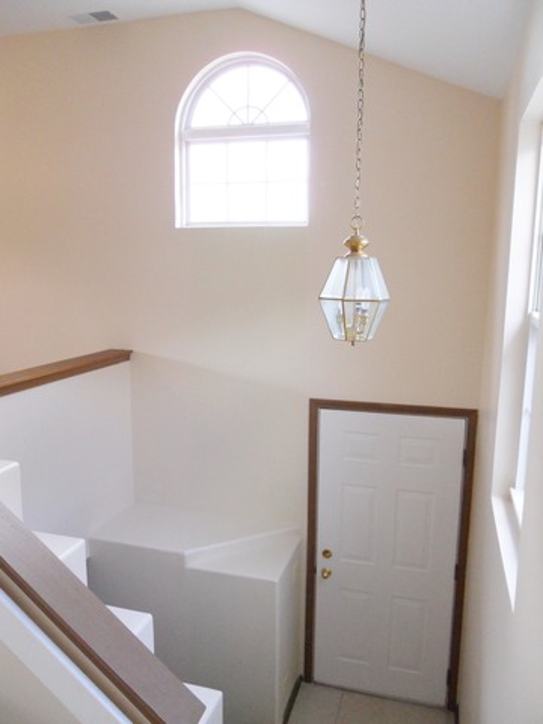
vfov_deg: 63.4
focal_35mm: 28
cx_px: 272
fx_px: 586
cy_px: 362
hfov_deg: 49.7
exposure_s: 1/160
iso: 400
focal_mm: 5
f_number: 2.7
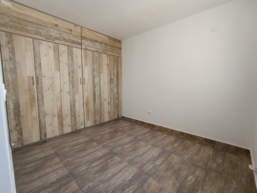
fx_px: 119
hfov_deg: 94.5
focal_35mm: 16
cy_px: 96
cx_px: 128
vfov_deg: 78.1
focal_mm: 1.65
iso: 160
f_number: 2.2
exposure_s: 1/120
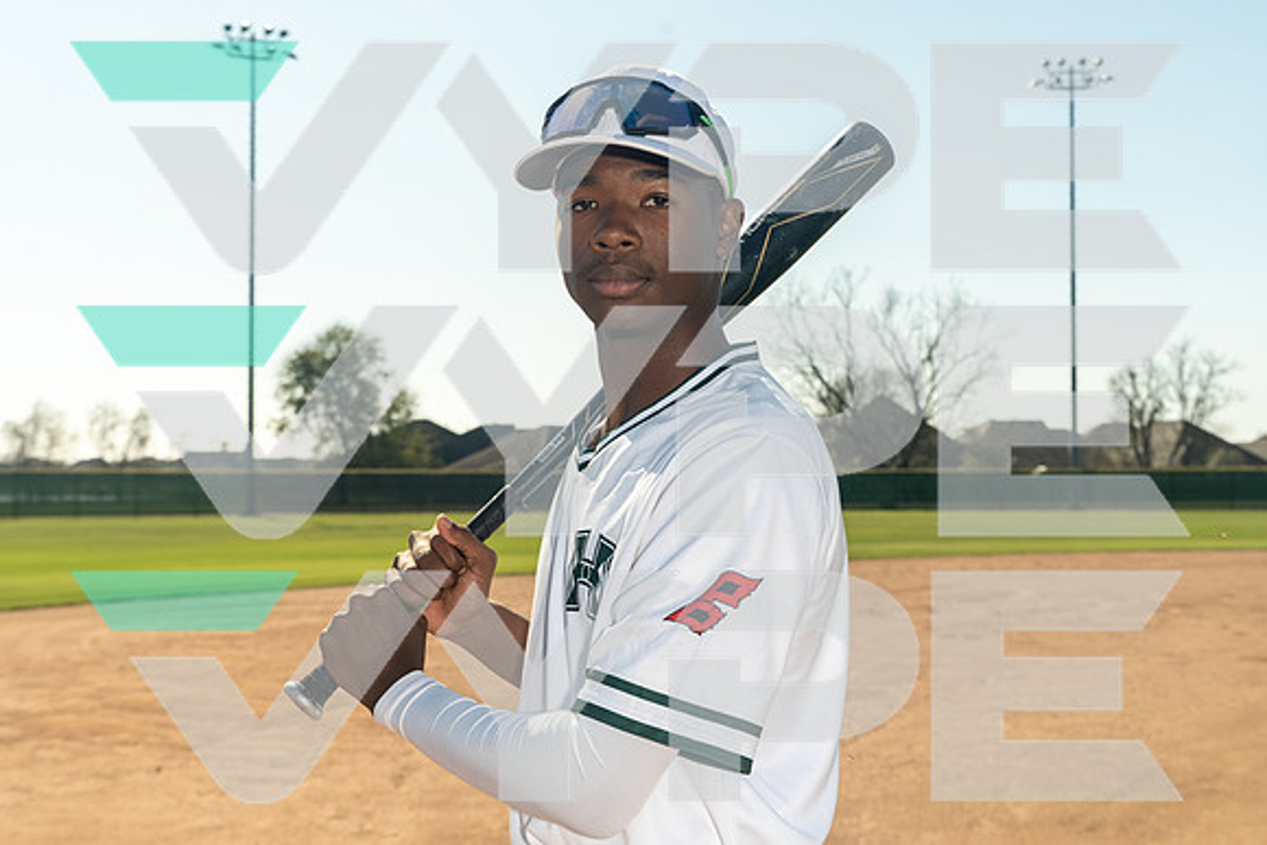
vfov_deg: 28.1
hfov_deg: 41.1
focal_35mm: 48
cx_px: 634
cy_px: 422
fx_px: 1690
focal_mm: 48
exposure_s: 1/200
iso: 500
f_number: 7.1
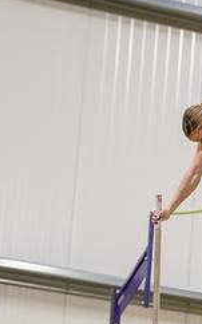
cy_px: 191
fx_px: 1984
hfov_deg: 5.8
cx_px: 246
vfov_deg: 9.3
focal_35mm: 225
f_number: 2.8
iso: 6400
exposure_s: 1/800
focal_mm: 92
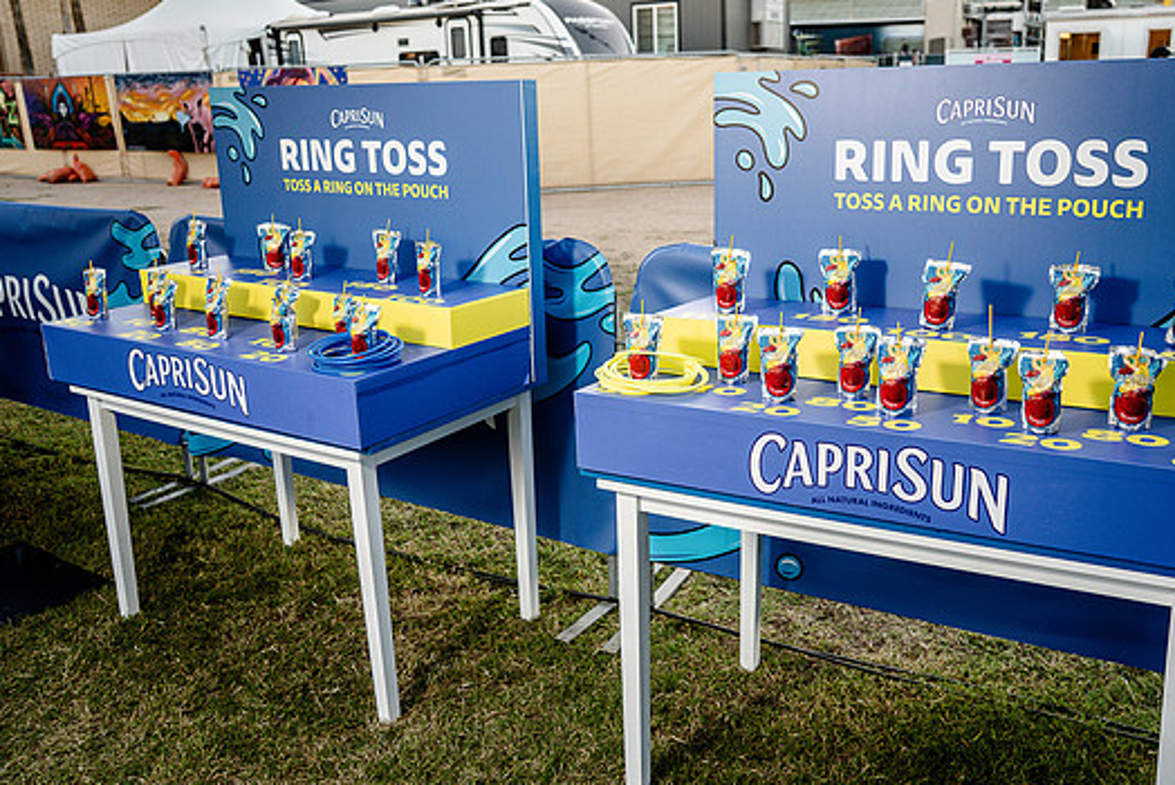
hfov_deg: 60.1
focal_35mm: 31
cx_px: 648
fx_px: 1012
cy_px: 362
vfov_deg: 42.3
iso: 320
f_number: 4
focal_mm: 28
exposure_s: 1/200
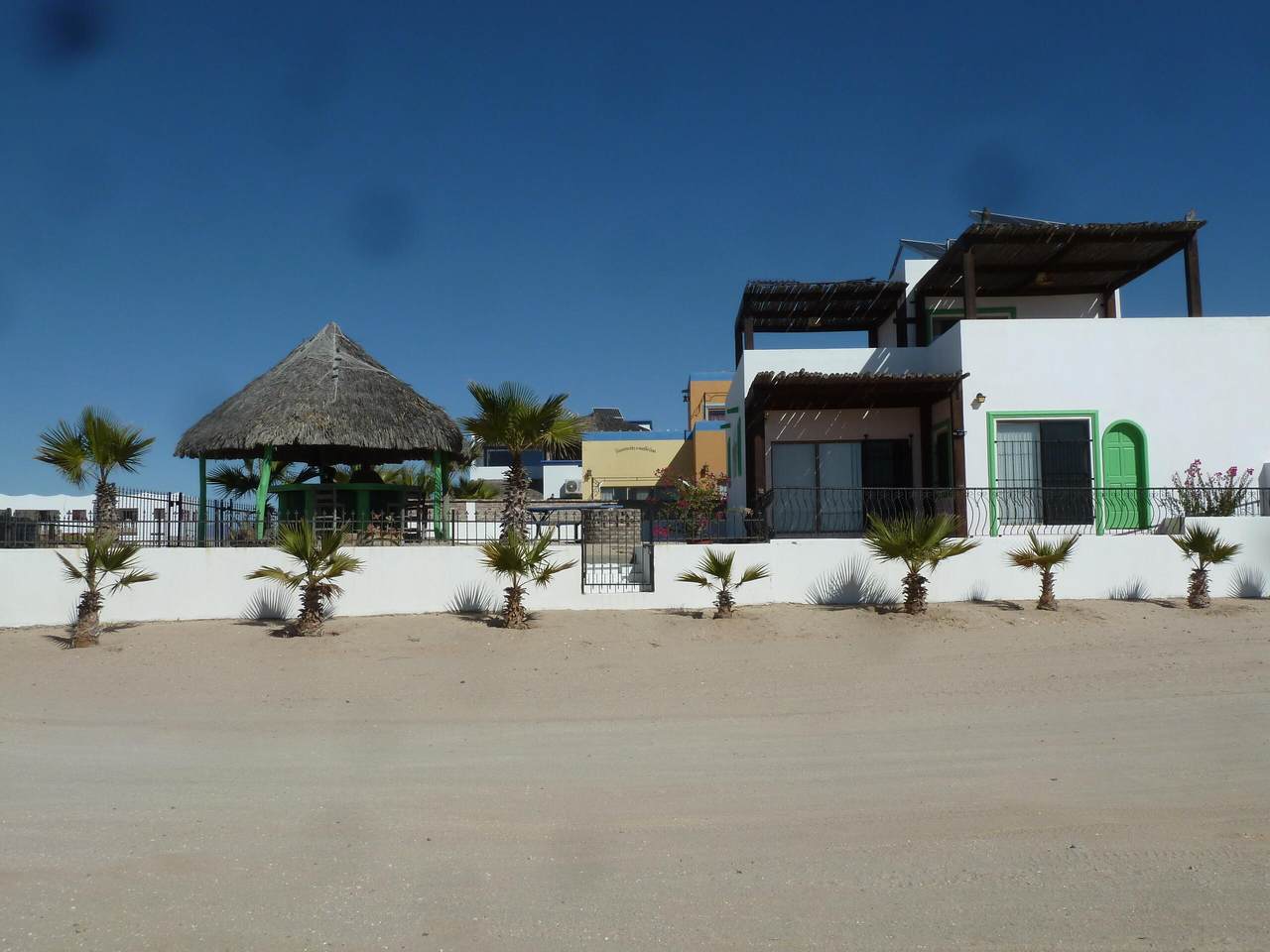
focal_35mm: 30
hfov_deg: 60.0
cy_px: 476
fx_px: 1101
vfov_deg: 46.8
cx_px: 635
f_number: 5.6
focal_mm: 5
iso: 80
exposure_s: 1/1000
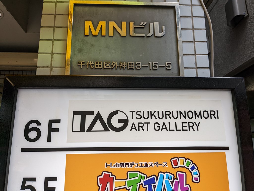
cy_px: 96
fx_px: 198
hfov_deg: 65.3
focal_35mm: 27
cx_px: 127
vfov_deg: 51.4
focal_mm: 4.38
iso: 65
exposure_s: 1/468
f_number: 1.73
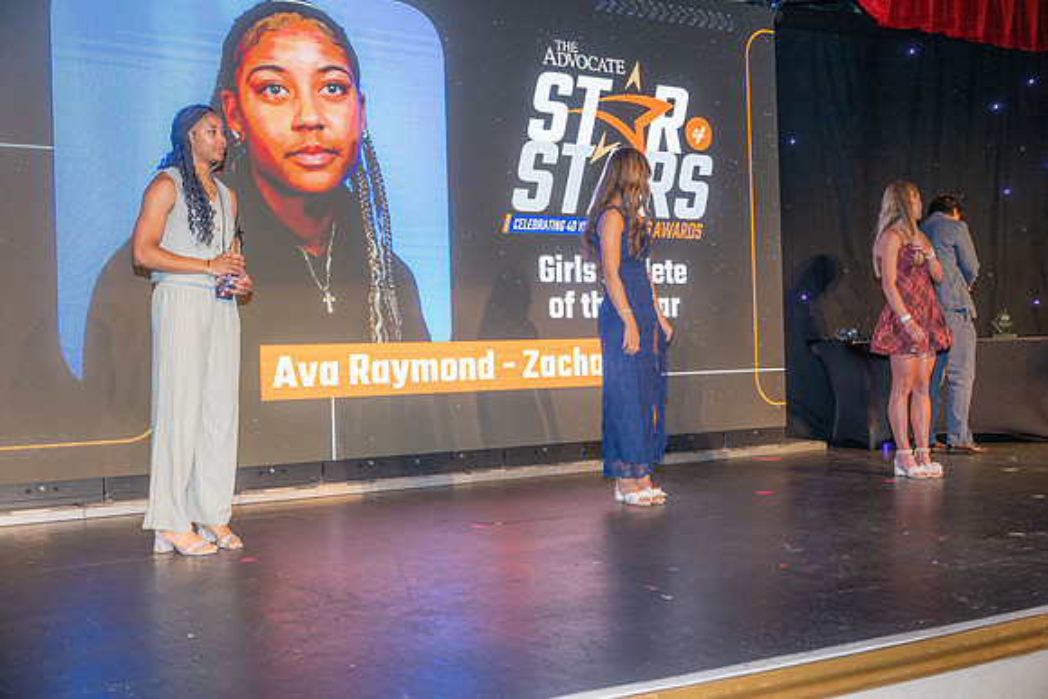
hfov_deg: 46.4
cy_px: 350
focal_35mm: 42
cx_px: 524
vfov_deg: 31.9
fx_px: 1223
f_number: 3.5
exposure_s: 1/125
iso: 320
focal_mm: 42
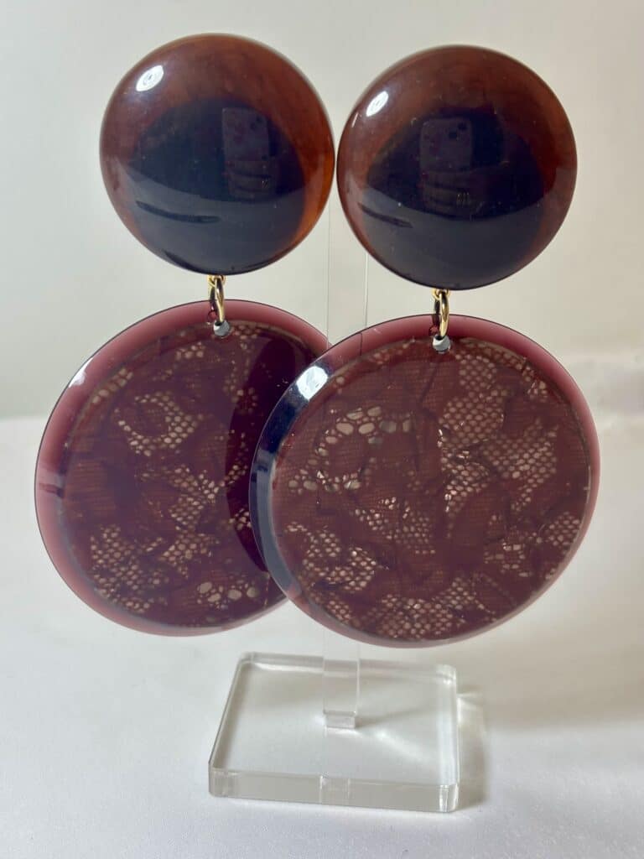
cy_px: 430
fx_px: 1290
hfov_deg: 28.0
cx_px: 322
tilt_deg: -19.4
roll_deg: -2.1
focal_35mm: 52
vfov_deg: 36.8
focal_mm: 5.96
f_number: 1.6
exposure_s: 1/100
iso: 50
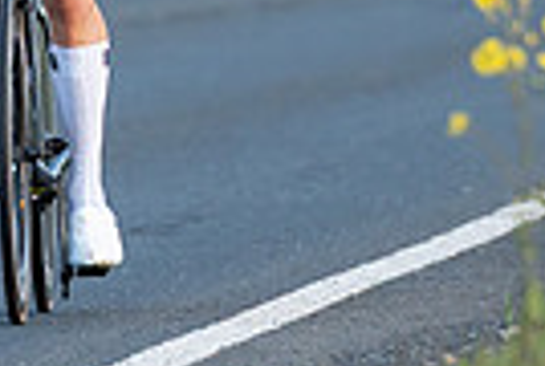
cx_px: 33
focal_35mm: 1351
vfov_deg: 1.0
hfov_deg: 1.5
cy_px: -316
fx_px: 20498
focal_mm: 200
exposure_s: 1/1000
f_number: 4
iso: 800
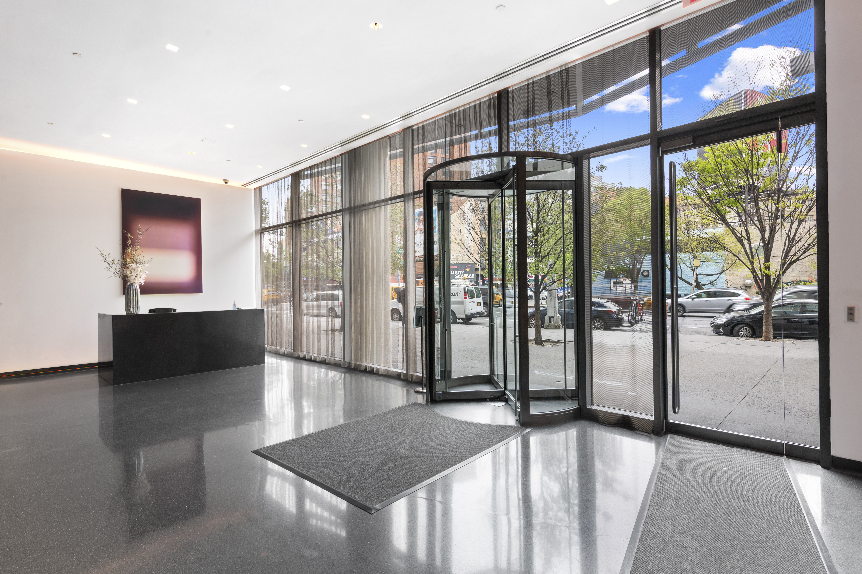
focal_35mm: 18
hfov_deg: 90.0
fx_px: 431
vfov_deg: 67.4
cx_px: 431
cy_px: 287
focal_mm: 18
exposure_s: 1.3
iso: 100
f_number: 9
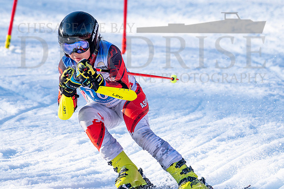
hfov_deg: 2.8
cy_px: 64
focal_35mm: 740
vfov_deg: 1.9
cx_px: 188
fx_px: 5841
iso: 1250
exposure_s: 1/2000
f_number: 8
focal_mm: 560
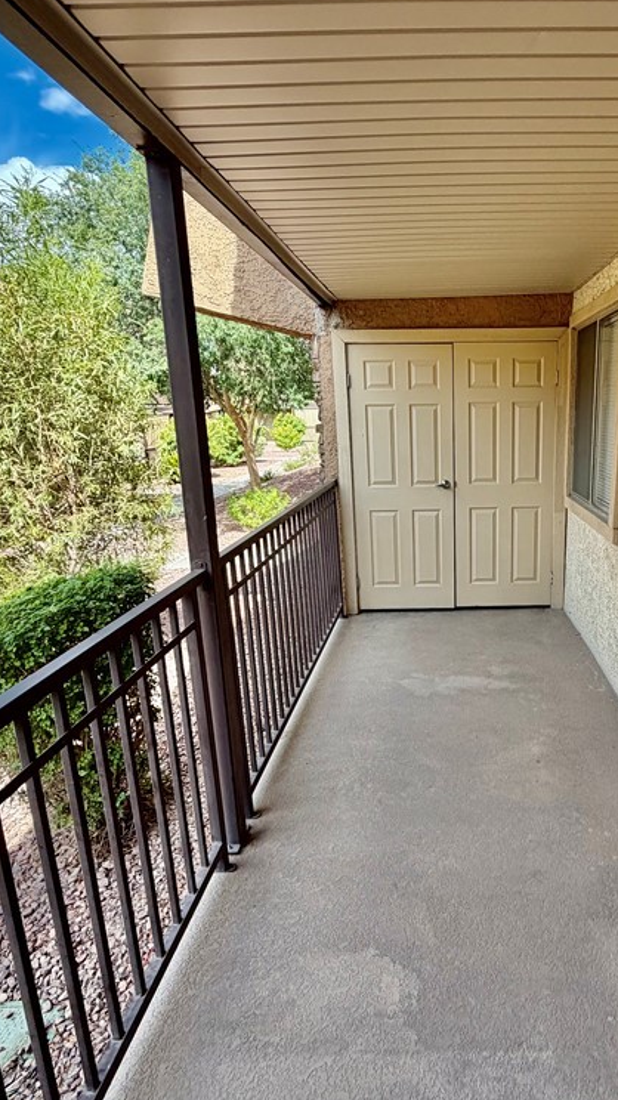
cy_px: 546
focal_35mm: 21
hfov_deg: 51.4
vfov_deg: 83.9
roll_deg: +0.5
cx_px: 460
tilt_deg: -9.7
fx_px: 612
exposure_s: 1/494
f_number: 2.2
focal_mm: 2.22
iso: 64
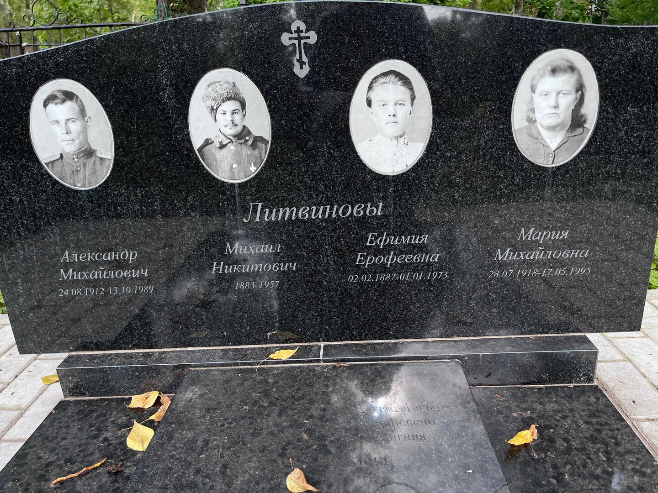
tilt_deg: -19.8
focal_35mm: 26
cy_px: 246
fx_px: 494
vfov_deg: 53.1
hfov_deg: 67.3
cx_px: 329
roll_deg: +3.2
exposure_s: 1/1129
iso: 50
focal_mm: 5.1
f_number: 1.6
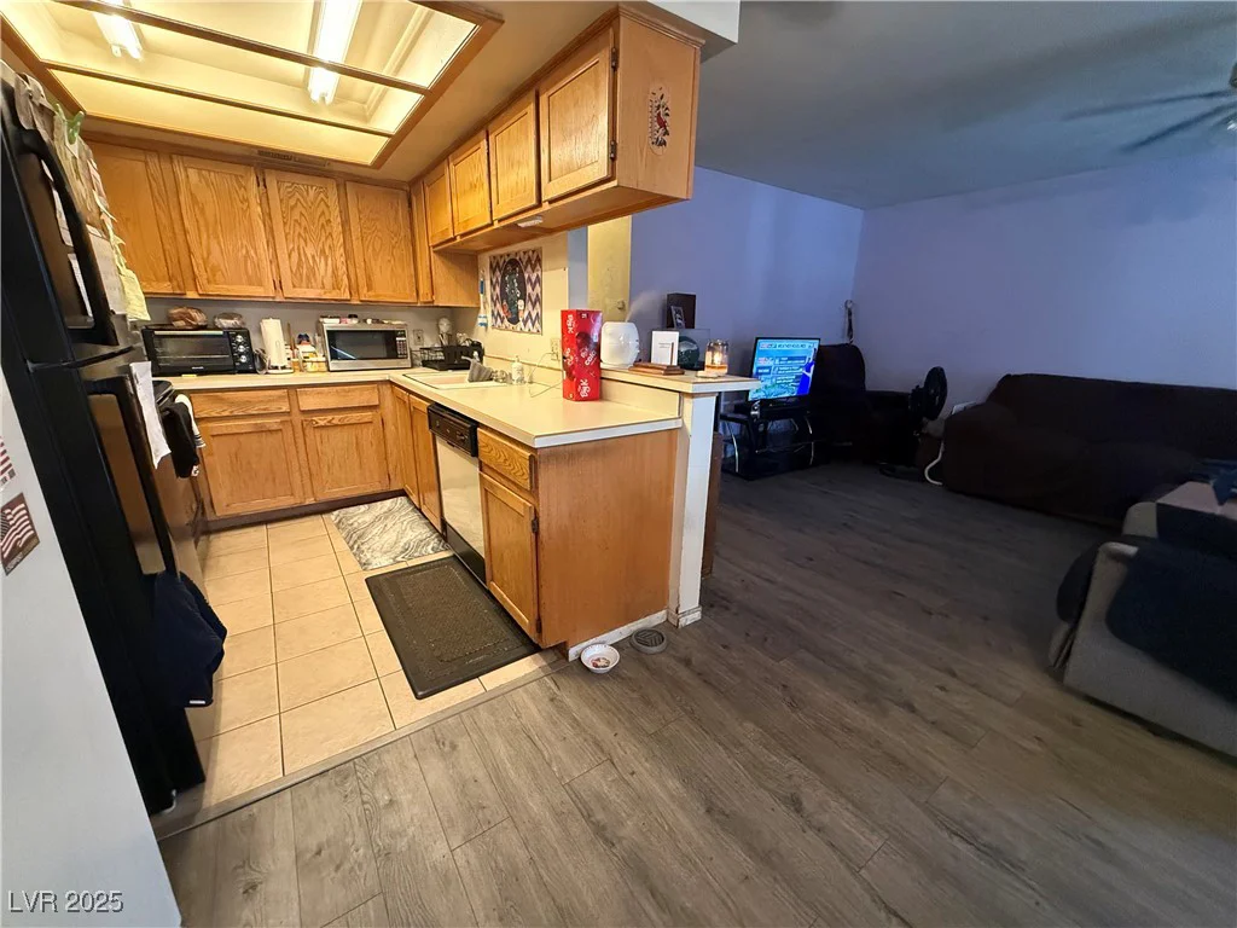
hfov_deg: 102.1
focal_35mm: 14
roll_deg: -1.2
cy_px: 464
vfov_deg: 85.7
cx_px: 618
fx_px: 500
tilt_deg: -15.7
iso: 800
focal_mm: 2.22
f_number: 2.2
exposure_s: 1/60
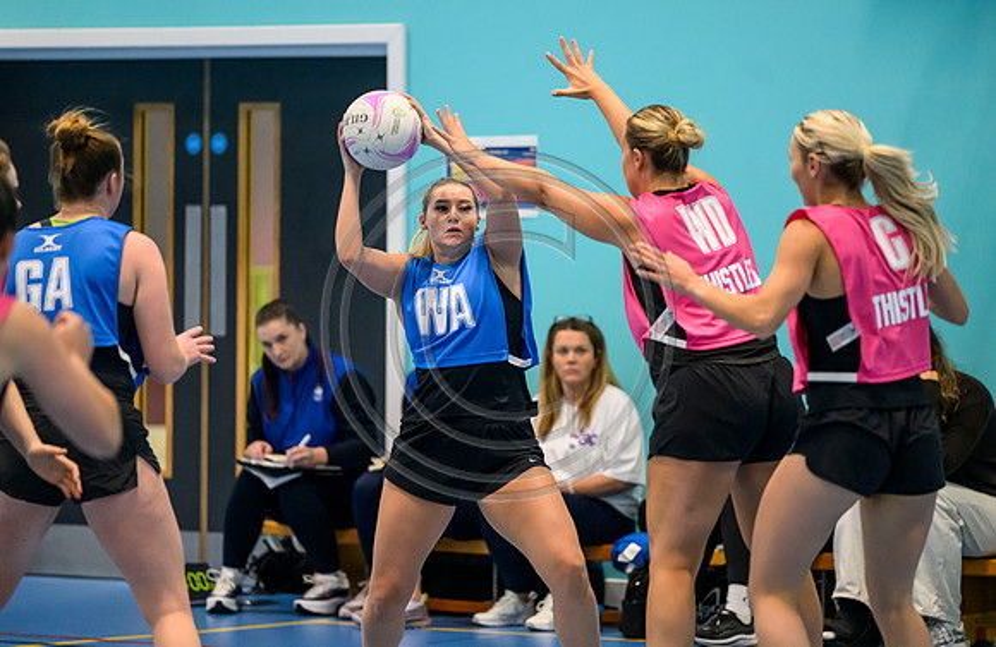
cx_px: 541
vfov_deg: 6.2
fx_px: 6007
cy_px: 287
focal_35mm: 219
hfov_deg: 9.5
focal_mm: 200
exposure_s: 1/1000
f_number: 2.8
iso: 8000
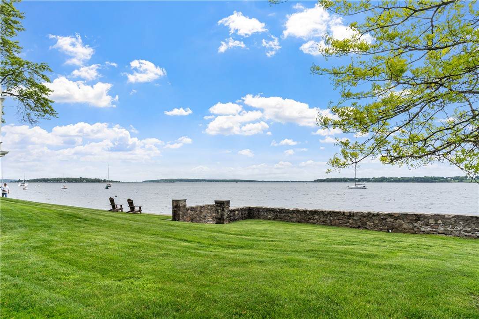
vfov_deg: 53.1
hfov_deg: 73.7
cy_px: 160
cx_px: 240
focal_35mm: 24
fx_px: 319
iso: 100
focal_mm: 24
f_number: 22
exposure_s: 1/50
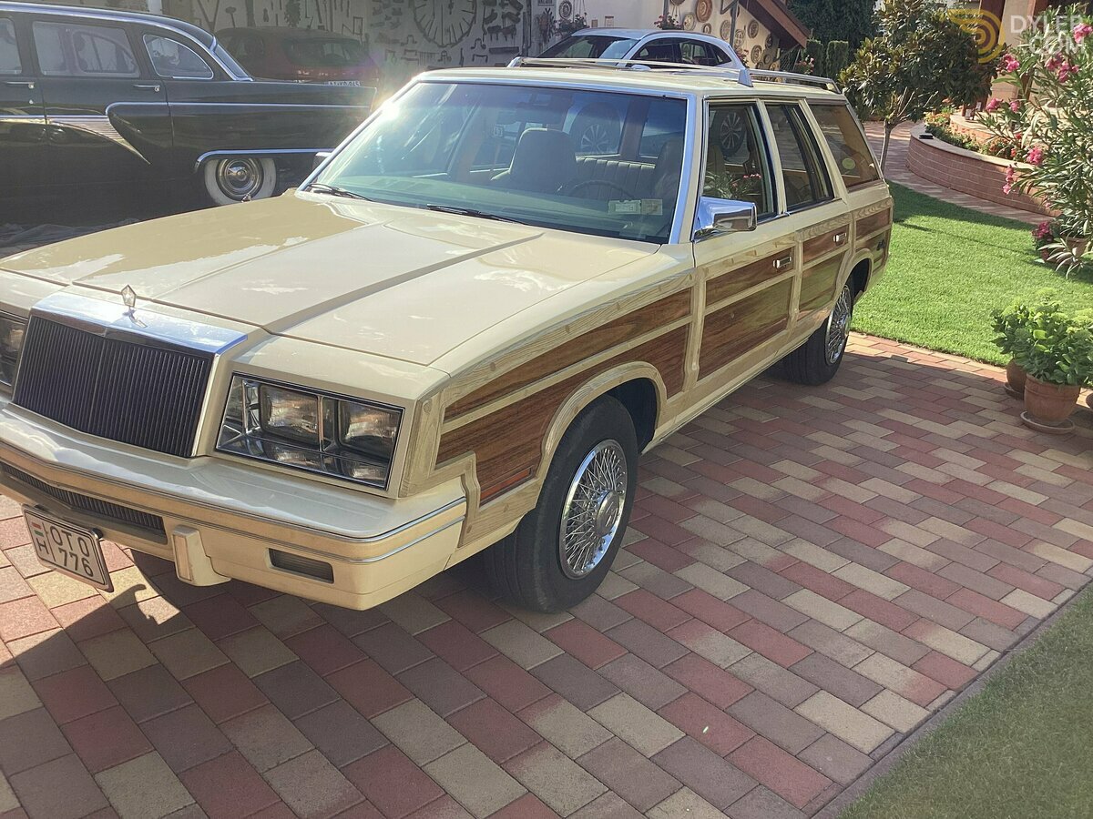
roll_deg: -1.3
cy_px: 410
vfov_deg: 45.4
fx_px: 979
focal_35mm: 31
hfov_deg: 58.4
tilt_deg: -21.8
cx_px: 546
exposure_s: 1/867
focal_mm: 3.3
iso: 25
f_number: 2.4
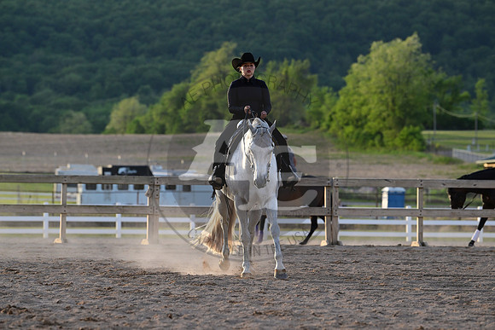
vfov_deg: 6.9
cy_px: 165
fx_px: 2751
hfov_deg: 10.3
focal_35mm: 200
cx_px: 248
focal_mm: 200
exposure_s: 1/1600
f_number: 5.6
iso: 1250
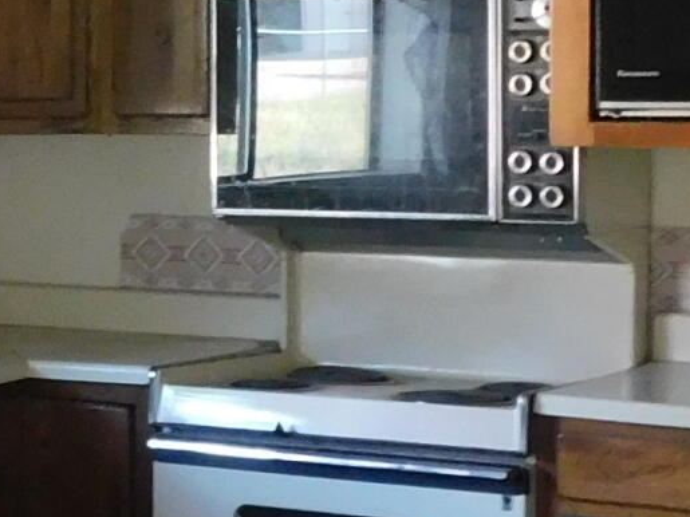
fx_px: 2670
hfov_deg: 13.8
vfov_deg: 11.0
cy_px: 129
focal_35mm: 134
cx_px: -362
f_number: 3
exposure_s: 1/30
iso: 400
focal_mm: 4
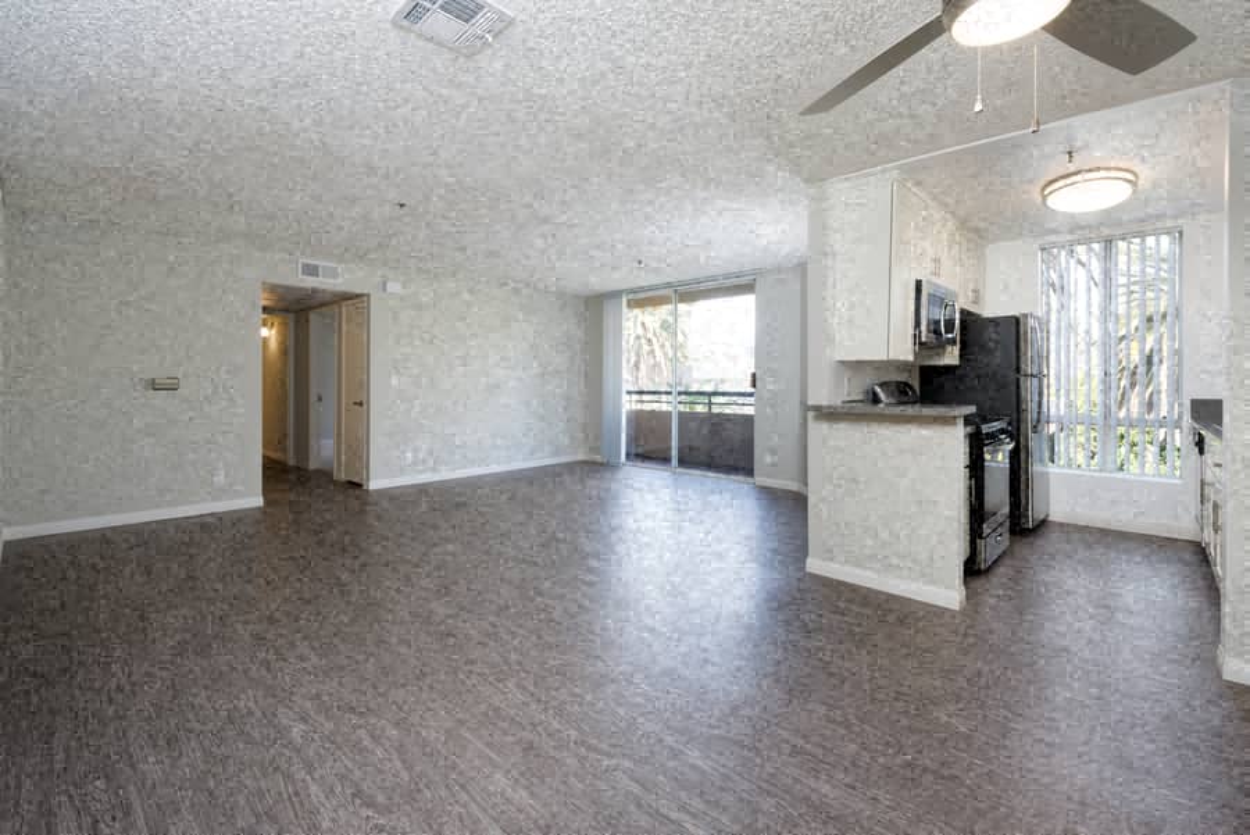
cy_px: 418
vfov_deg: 73.8
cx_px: 625
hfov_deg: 96.7
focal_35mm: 16
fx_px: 556
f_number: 14
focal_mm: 16
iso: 640
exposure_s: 1/40
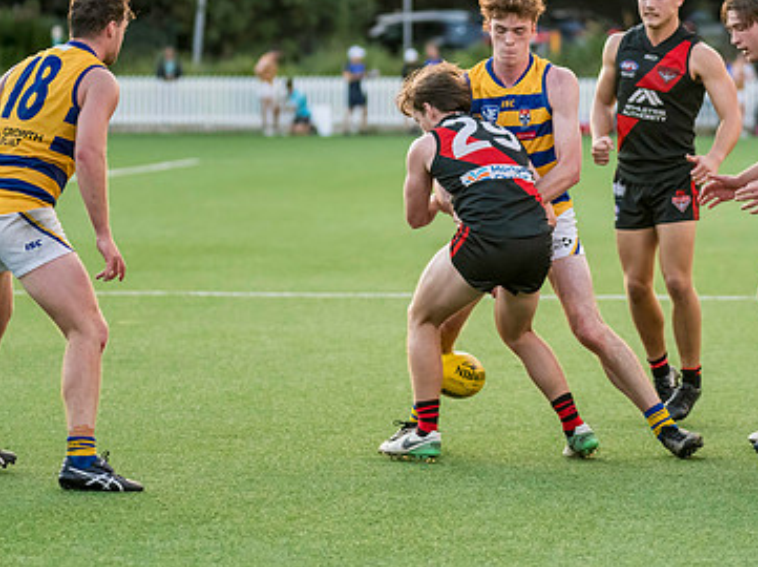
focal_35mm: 269
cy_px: 173
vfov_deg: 5.5
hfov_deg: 7.4
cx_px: 564
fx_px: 5885
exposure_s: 1/1250
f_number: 4
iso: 3200
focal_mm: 170
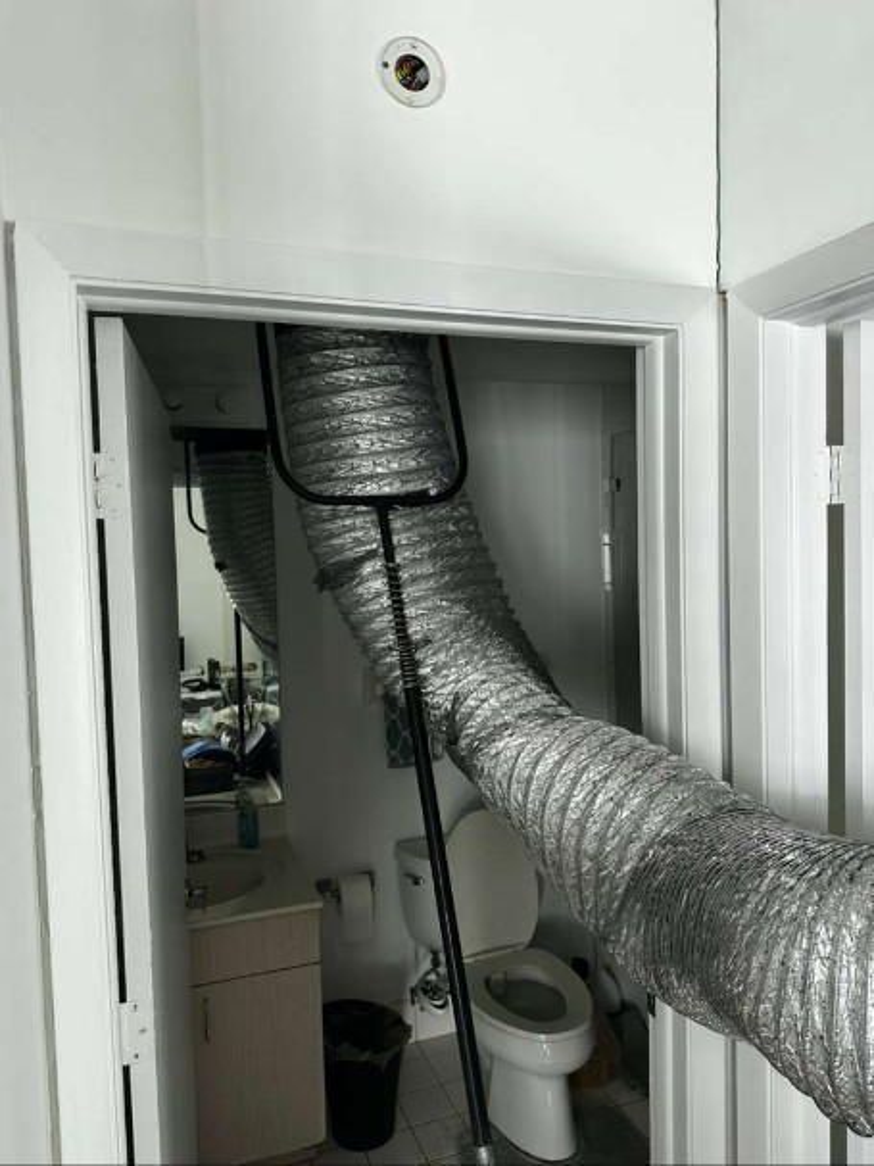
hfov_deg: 48.2
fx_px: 977
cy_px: 583
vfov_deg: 61.7
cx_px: 437
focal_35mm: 29
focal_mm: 4.2
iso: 32
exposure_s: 1/120
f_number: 2.2
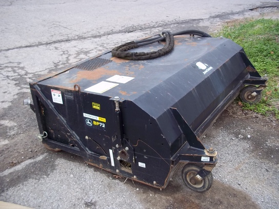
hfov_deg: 51.4
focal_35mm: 36
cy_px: 104
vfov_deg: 39.7
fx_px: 290
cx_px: 140
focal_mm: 6.5
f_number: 3.1
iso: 80
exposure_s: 1/160
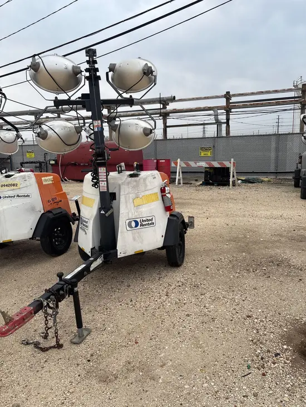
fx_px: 306
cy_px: 204
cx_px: 153
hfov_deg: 53.1
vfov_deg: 67.3
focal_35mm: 26
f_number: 1.6
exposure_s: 1/121
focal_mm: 5.96
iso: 64
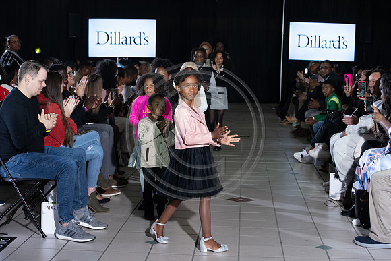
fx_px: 760
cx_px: 196
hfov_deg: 28.8
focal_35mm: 70
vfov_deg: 19.5
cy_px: 130
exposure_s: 1/160
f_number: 5
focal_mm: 70
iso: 1250
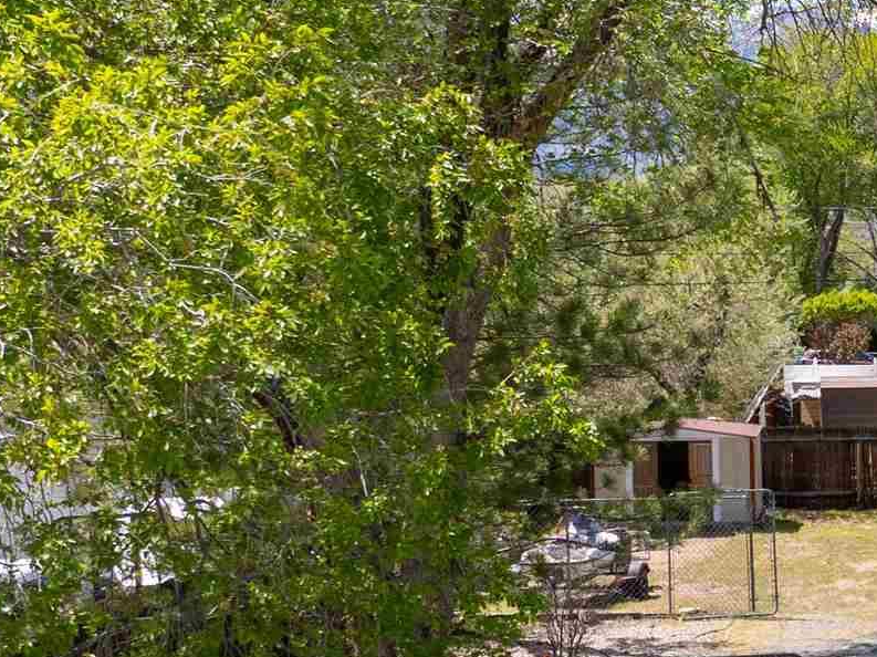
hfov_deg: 17.8
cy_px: 450
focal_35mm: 93
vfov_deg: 15.8
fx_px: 2355
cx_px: 1475
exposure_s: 1/2000
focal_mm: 12.29
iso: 110
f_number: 2.8
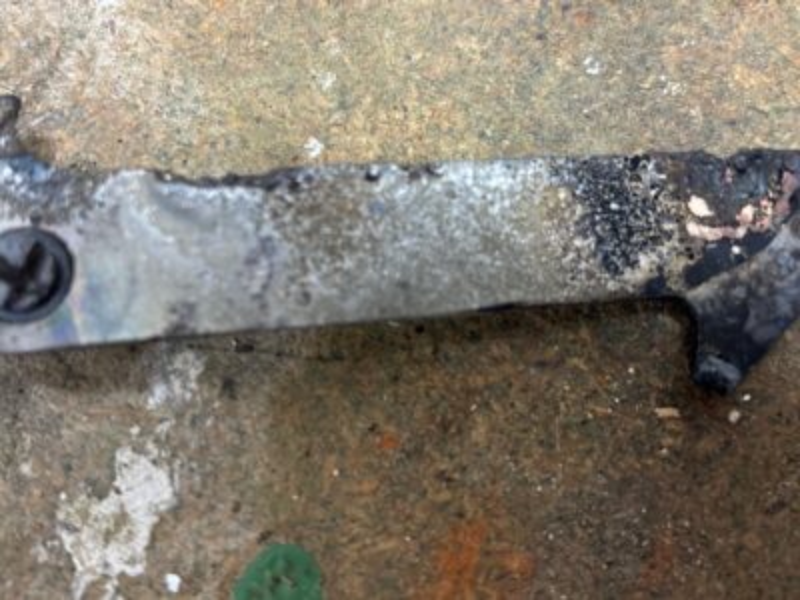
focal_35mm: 26
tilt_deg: -75.9
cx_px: 400
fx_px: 601
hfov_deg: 67.3
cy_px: 300
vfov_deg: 53.1
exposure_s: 1/50
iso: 80
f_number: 1.6
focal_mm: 5.96
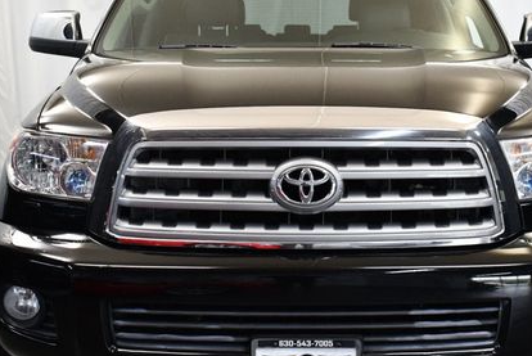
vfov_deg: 20.1
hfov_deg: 29.6
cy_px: 171
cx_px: 301
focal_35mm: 68
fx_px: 1006
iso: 1400
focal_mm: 22
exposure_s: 1/125
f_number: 3.8
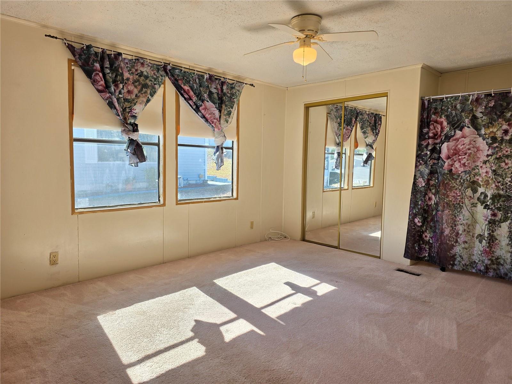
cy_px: 192
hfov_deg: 73.9
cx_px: 256
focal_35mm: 23
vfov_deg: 58.9
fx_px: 340
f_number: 1.7
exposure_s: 1/359
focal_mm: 6.3
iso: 50
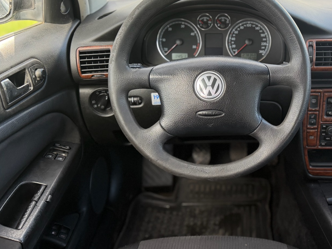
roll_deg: +0.7
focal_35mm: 40
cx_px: 219
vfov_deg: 35.9
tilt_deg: -30.4
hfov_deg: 46.1
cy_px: 134
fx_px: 384
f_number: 1.78
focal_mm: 6.76
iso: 125
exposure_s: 1/206
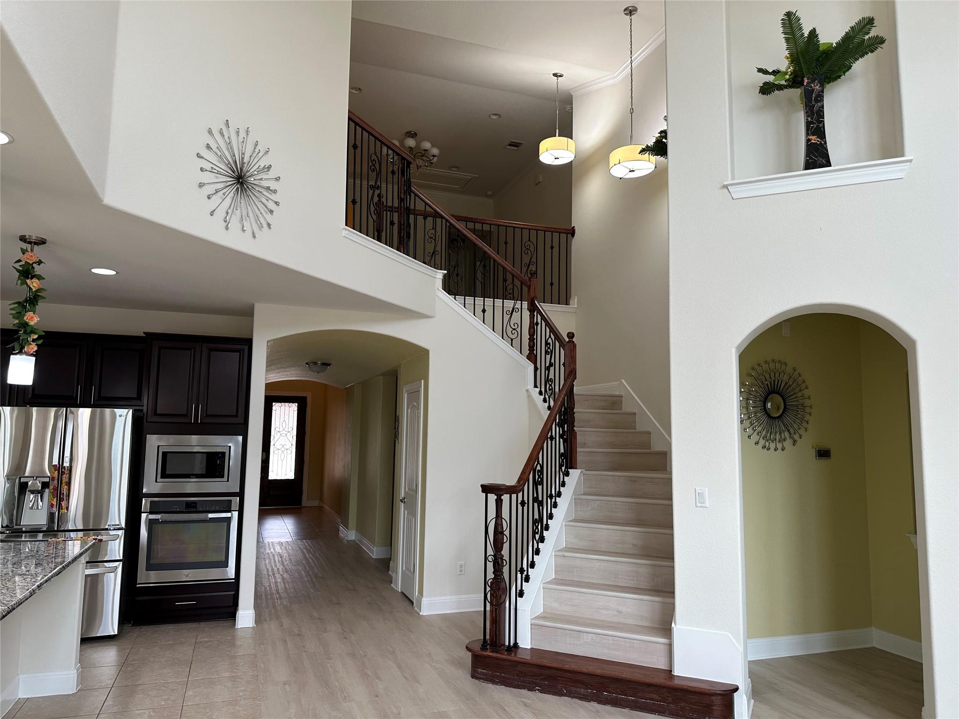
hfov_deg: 71.6
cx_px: 480
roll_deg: -0.7
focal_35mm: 24
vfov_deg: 56.8
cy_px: 360
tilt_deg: +6.9
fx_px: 665
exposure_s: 1/120
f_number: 1.78
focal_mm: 6.86
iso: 125
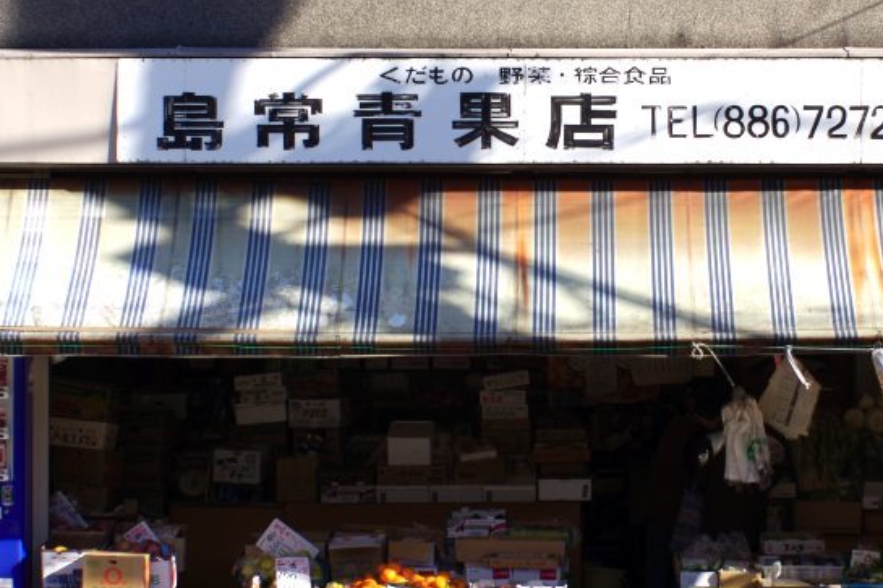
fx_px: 1888
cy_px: 353
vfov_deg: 17.7
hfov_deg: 26.3
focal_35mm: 77
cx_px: 522
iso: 100
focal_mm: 28
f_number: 8
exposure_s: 1/80
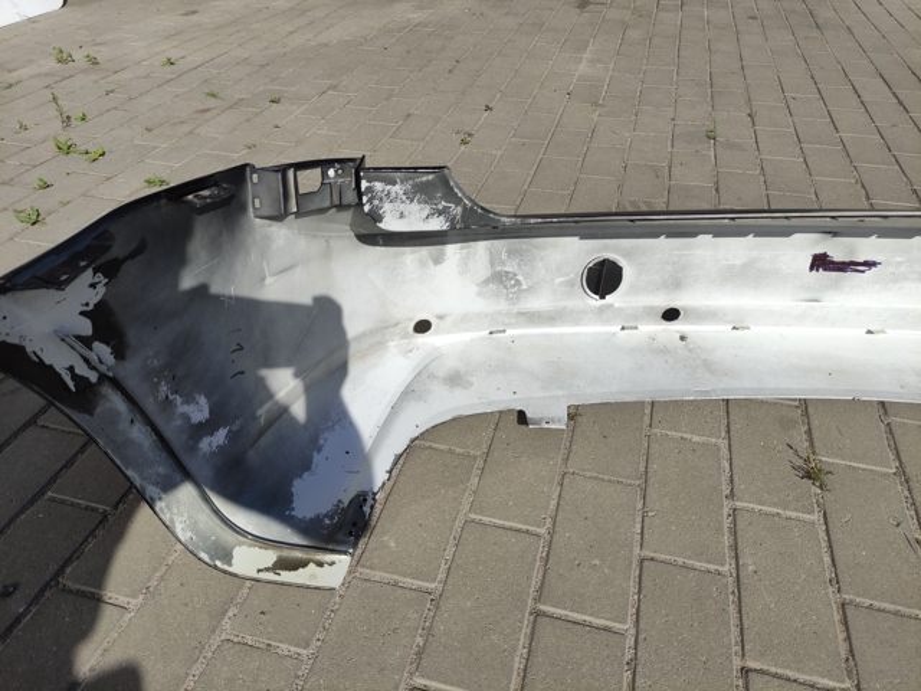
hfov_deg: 69.4
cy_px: 346
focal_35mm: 25
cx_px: 460
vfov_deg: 54.9
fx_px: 665
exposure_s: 1/2163
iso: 100
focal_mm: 5.43
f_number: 1.89
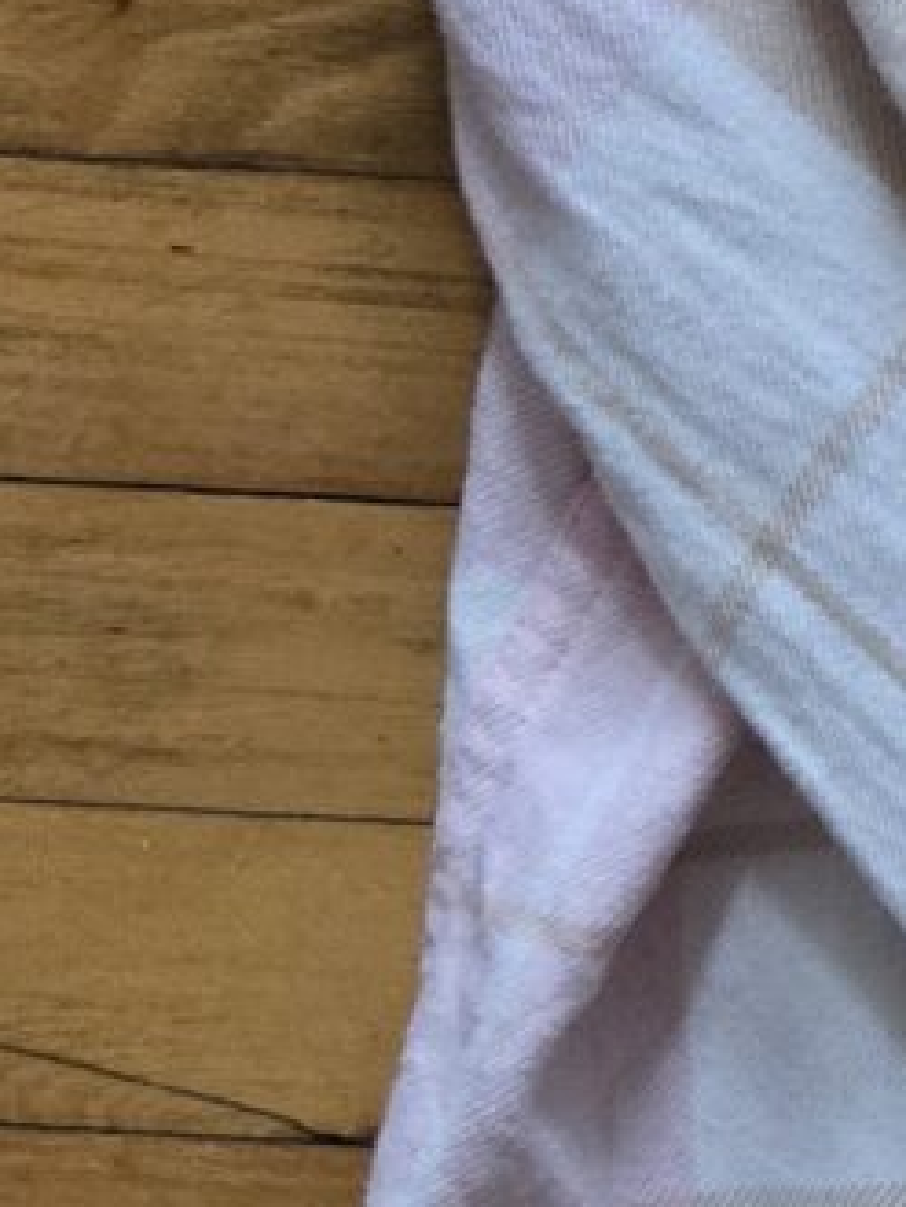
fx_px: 4987
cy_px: 209
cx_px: 2491
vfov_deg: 13.7
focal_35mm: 143
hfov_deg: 8.9
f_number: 1.8
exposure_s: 1/120
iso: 500
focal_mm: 5.4
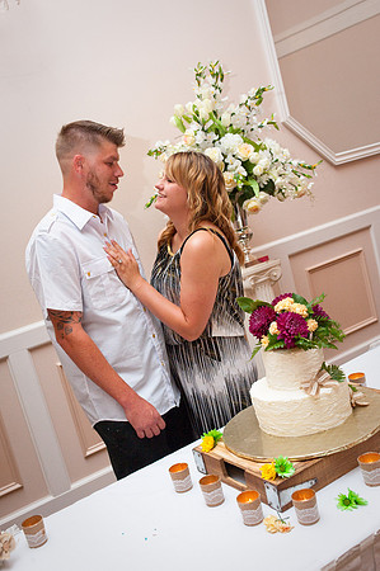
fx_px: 635
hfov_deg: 33.3
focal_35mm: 40
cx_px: 190
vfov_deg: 48.5
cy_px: 286
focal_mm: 40
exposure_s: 1/160
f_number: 5.6
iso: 3200
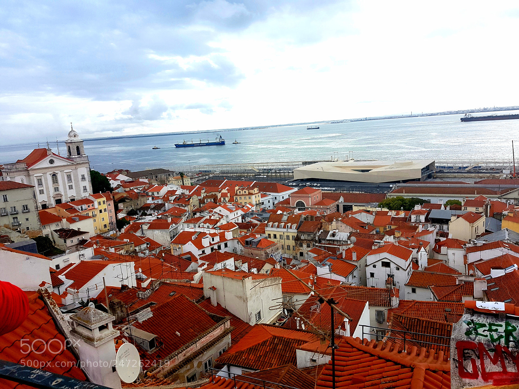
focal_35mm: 26
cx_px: 260
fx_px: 390
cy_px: 194
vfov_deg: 53.1
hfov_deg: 67.3
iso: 50
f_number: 1.7
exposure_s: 1/1468
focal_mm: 4.2
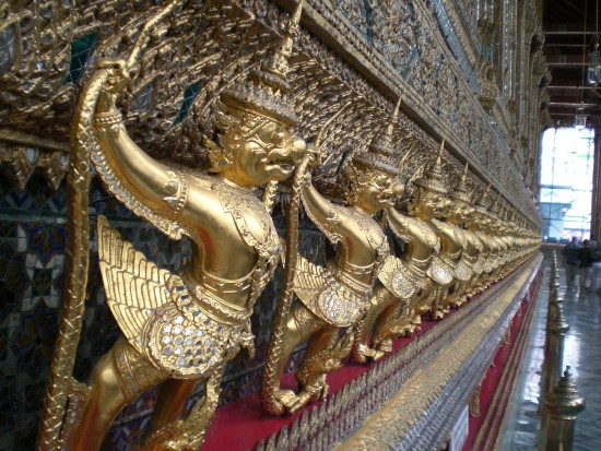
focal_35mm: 38
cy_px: 226
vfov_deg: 37.7
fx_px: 660
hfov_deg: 49.0
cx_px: 300
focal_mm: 6.3
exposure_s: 1/125
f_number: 3.1
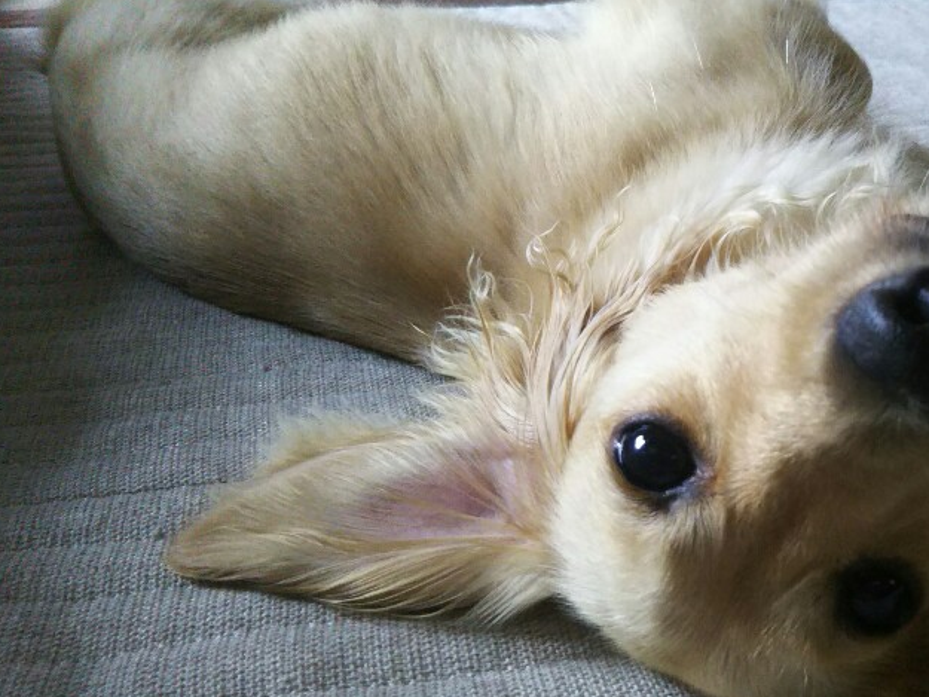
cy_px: 376
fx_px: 1262
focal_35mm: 47
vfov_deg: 30.9
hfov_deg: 39.3
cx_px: 696
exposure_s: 1/30
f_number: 2.2
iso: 200
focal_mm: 4
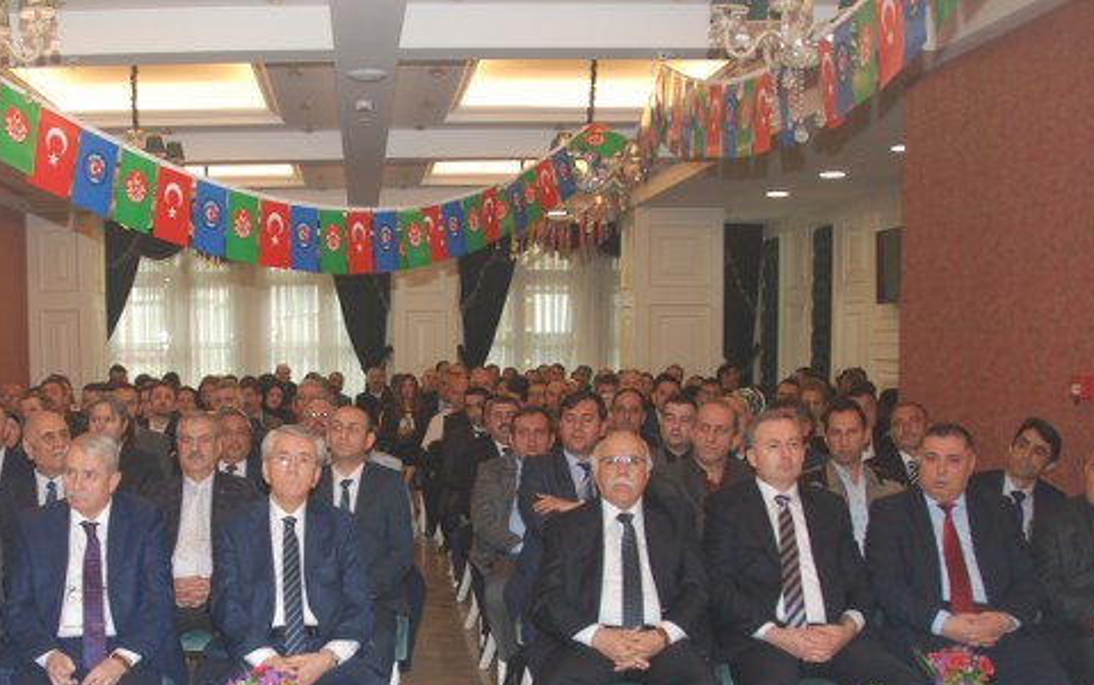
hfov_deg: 42.8
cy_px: 521
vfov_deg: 27.6
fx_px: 1372
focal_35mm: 46
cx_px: 359
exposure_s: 1/60
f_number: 4
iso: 200
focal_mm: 18
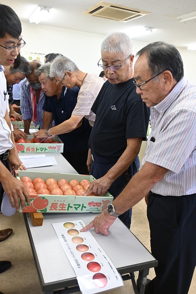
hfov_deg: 42.6
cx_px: 98
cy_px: 147
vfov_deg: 60.7
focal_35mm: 31
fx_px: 251
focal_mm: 20.5
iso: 1400
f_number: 3.8
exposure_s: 1/125
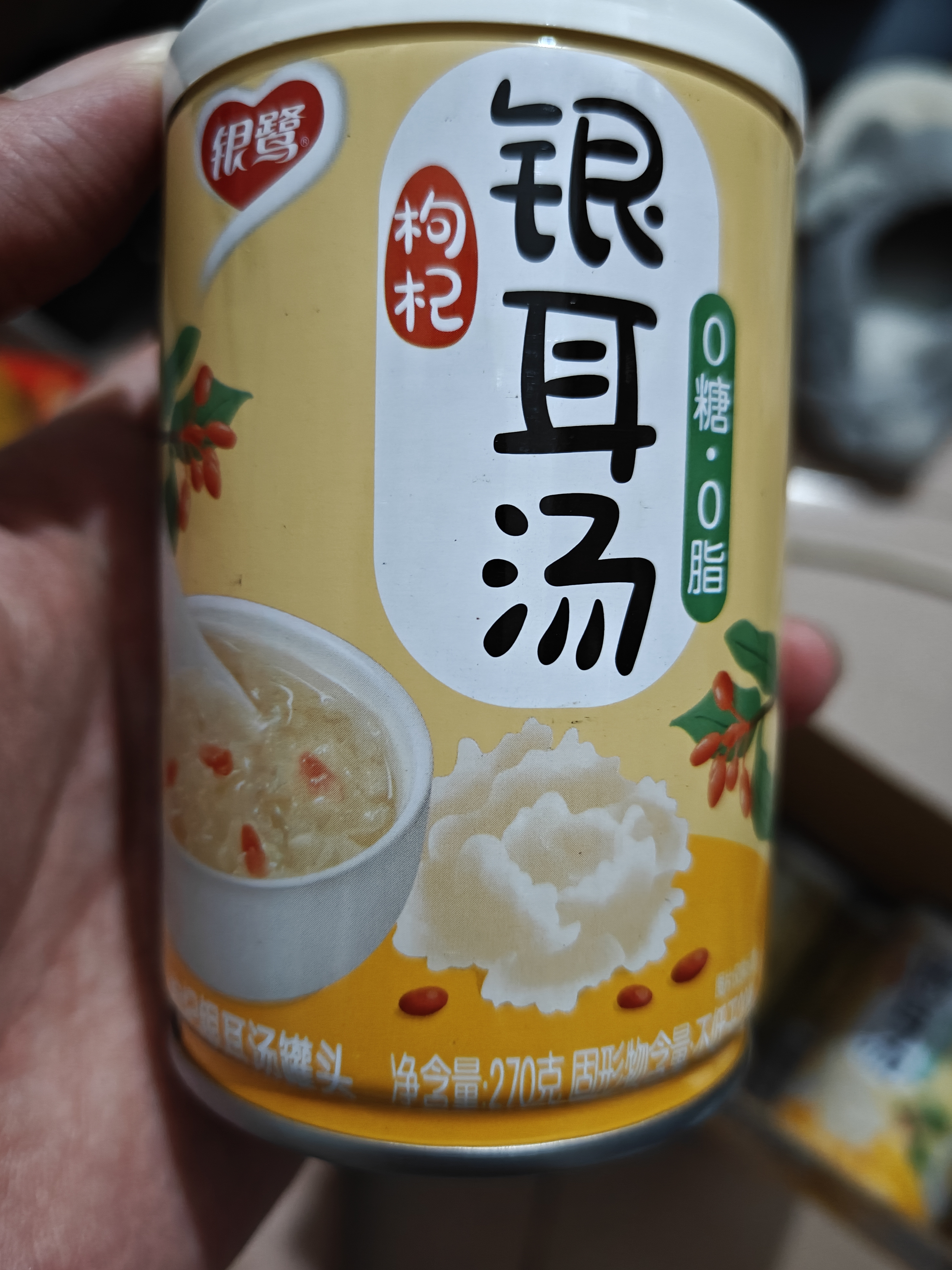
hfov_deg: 54.9
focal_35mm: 25
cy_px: 614
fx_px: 917
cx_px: 470
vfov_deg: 69.4
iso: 1250
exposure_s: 1/33
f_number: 1.8
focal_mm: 5.59
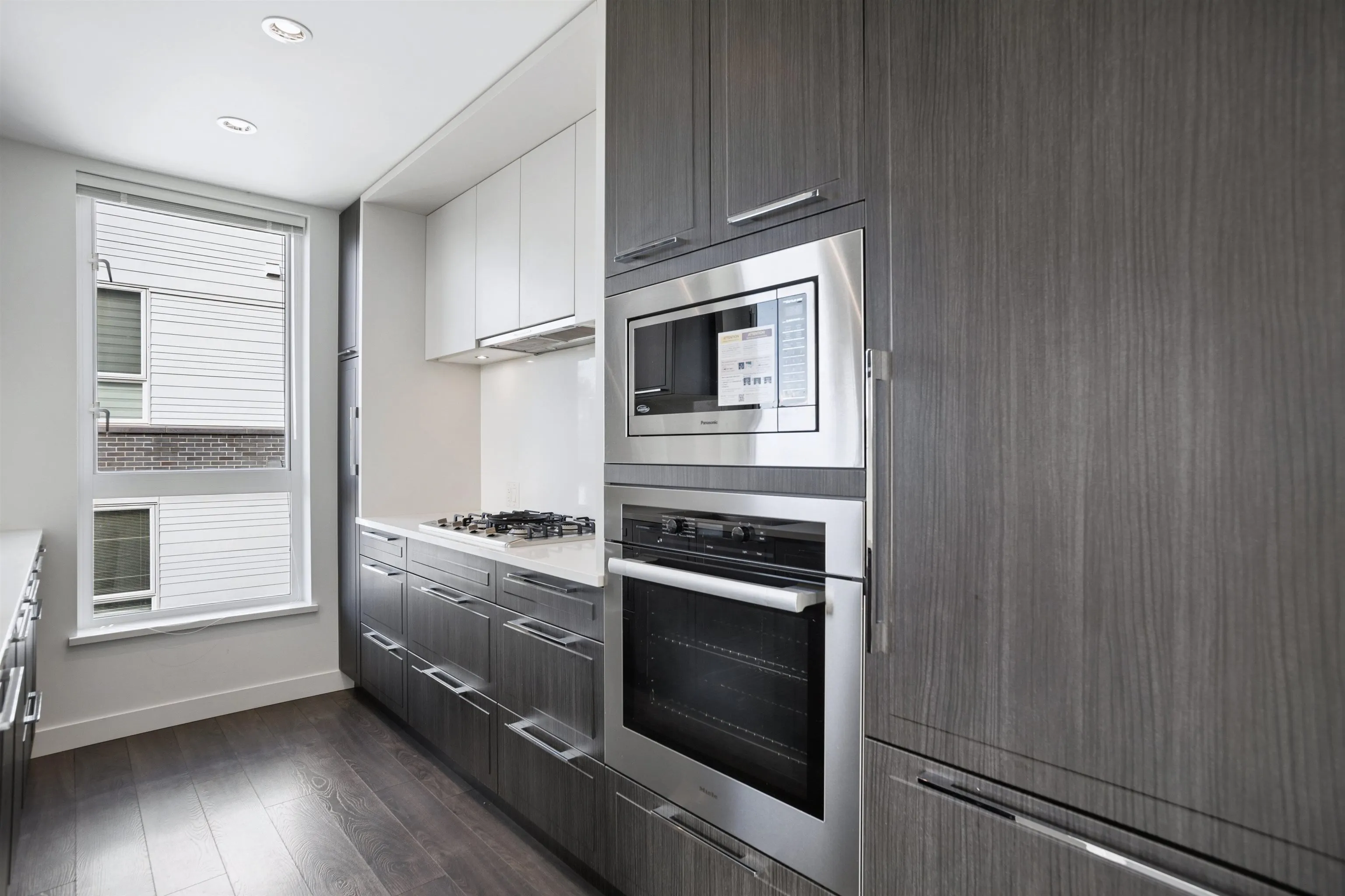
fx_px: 672
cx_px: 672
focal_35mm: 18
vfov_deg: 67.4
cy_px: 448
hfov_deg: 90.0
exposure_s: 1/30
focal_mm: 18
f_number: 7.1
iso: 320
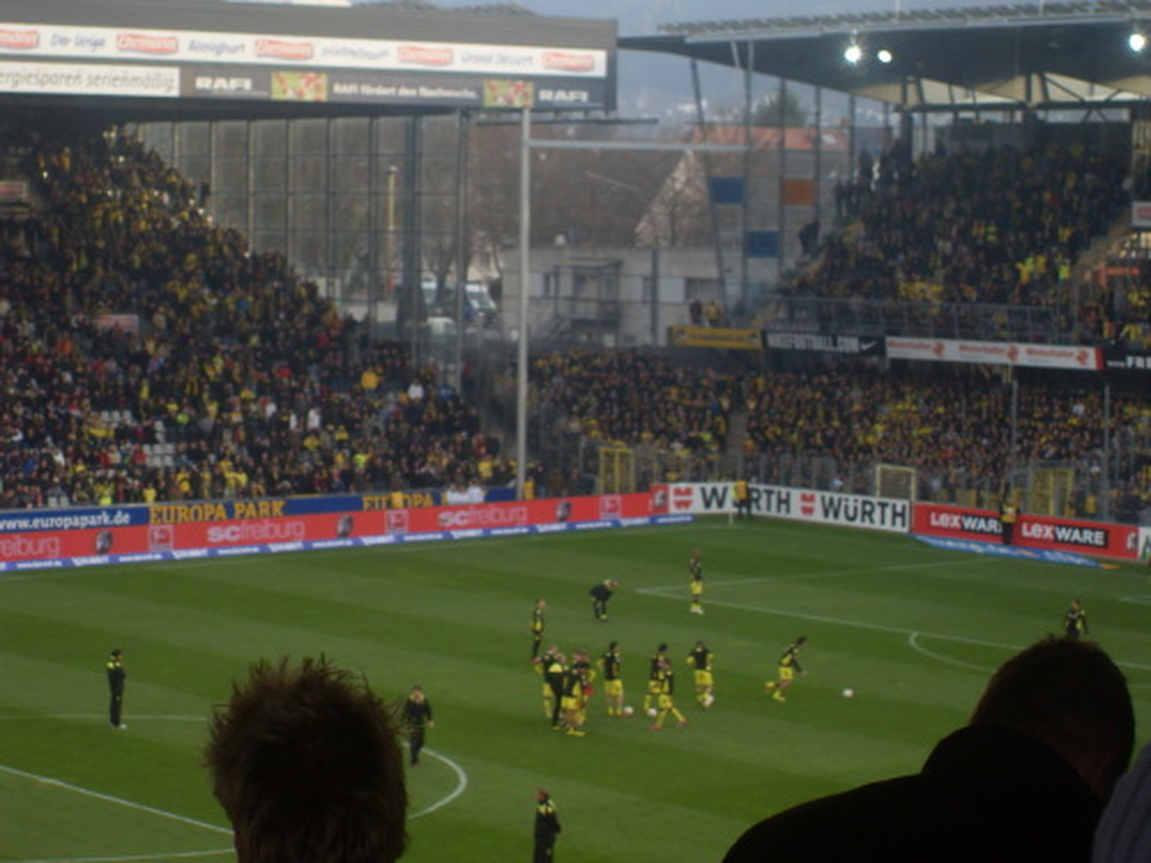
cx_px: 576
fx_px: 3691
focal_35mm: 111
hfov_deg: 17.7
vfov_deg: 13.3
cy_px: 432
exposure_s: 1/90
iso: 100
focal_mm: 18.1
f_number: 5.2
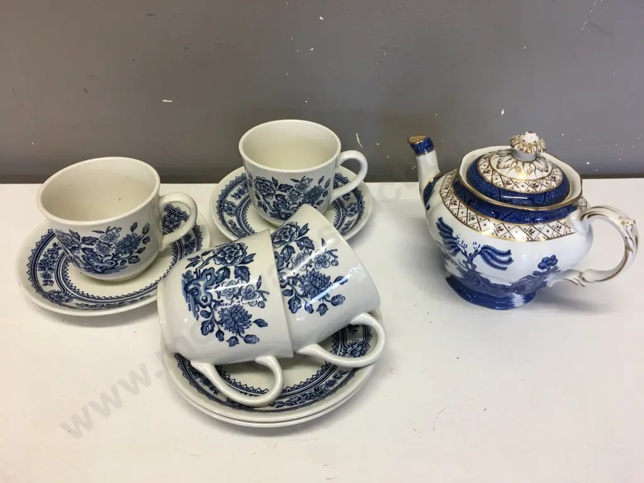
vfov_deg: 48.2
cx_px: 322
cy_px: 242
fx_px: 540
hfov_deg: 61.7
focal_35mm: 29
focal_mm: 4.15
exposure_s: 1/33
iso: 40
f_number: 2.2
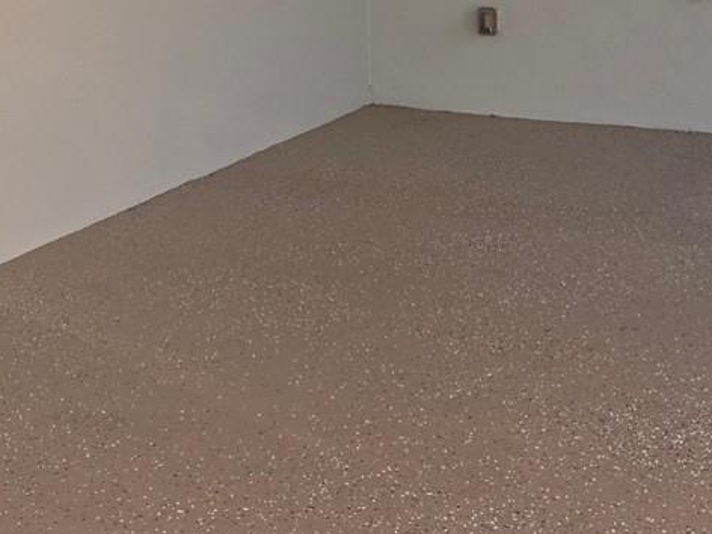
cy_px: -109
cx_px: 180
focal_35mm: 78
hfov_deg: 24.7
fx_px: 1604
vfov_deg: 18.0
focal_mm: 5.4
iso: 25
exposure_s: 1/137
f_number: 1.8
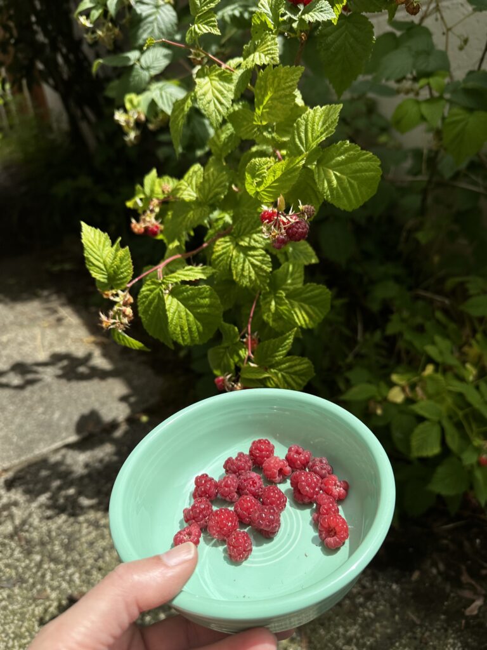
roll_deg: +6.4
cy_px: 325
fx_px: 450
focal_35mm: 24
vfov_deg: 71.6
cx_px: 244
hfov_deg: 56.8
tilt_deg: -26.2
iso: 80
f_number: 1.78
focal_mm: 6.86
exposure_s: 1/6623
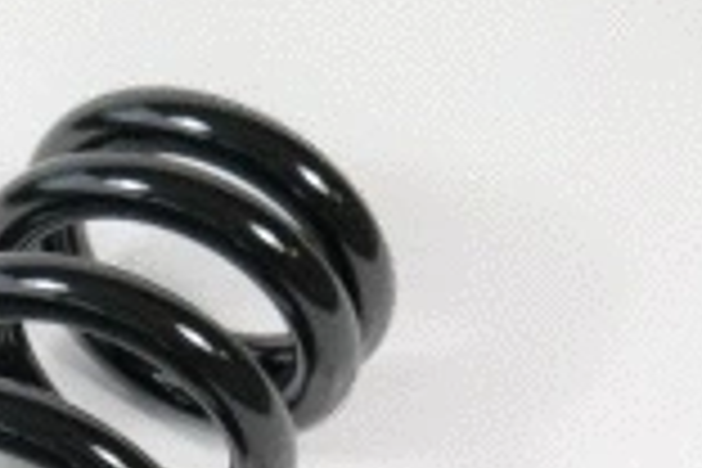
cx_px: -202
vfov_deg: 7.0
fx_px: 3744
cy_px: 868
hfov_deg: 10.5
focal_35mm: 192
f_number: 4.5
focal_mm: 33
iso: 200
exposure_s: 1/50
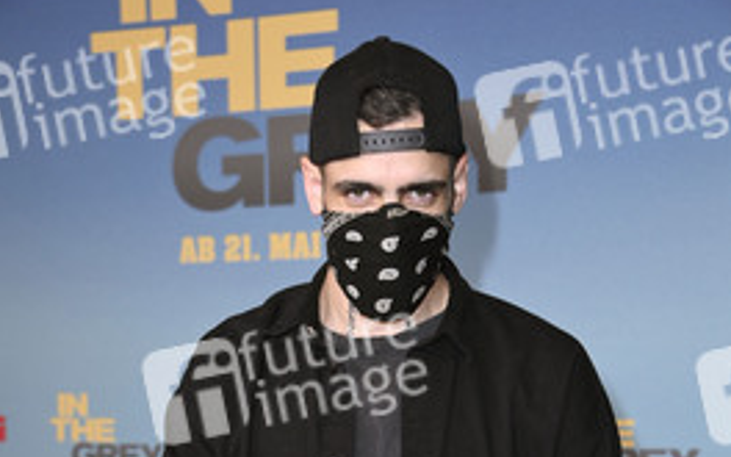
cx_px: 366
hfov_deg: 19.8
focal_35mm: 105
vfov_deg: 12.2
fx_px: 2092
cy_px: 518
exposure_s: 1/250
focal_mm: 68
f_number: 5.6
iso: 1250
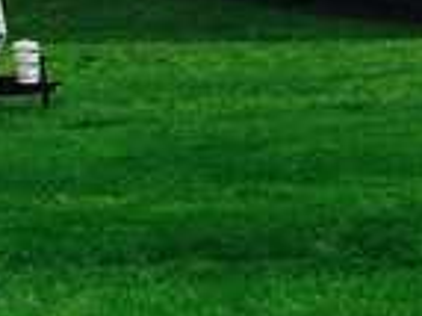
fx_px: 1973
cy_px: -92
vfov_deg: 9.0
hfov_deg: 12.2
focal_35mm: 162
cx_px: 269
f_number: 2.2
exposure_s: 1/1140
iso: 32
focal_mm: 4.15
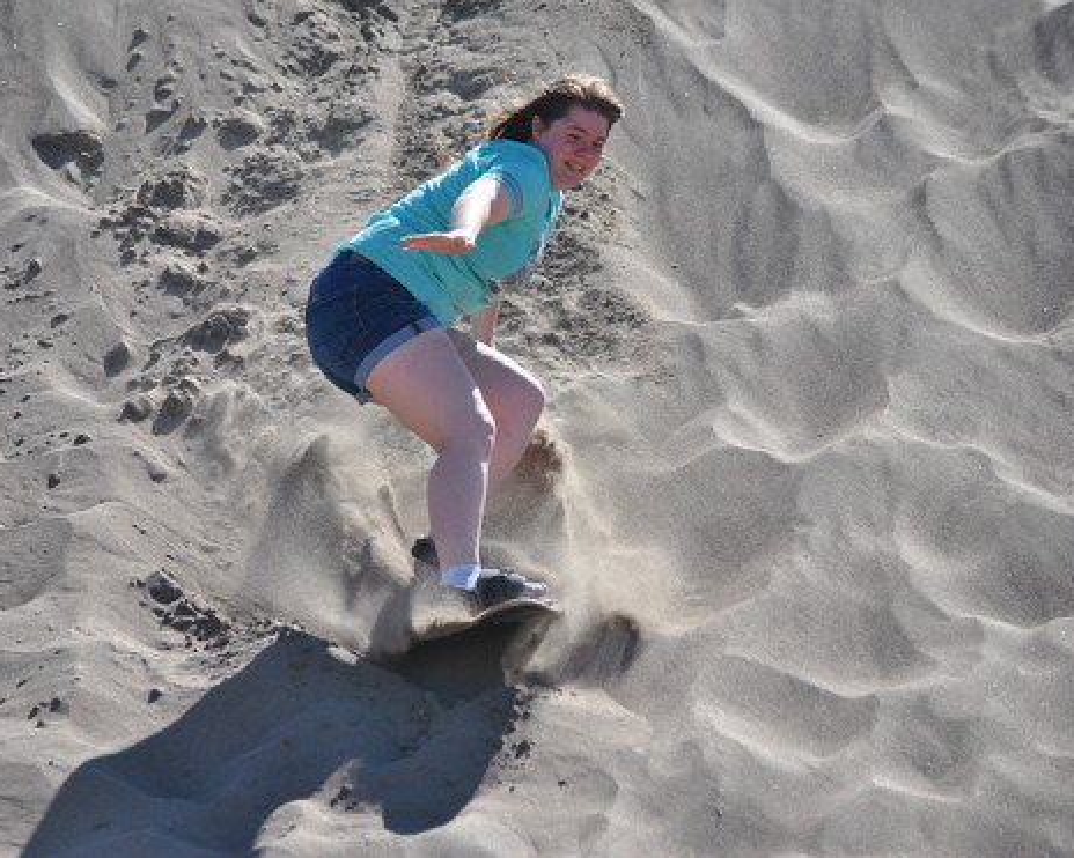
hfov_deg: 8.4
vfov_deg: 6.7
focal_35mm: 230
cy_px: 431
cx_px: 447
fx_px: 7296
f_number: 4.8
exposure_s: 1/1000
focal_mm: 135
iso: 200
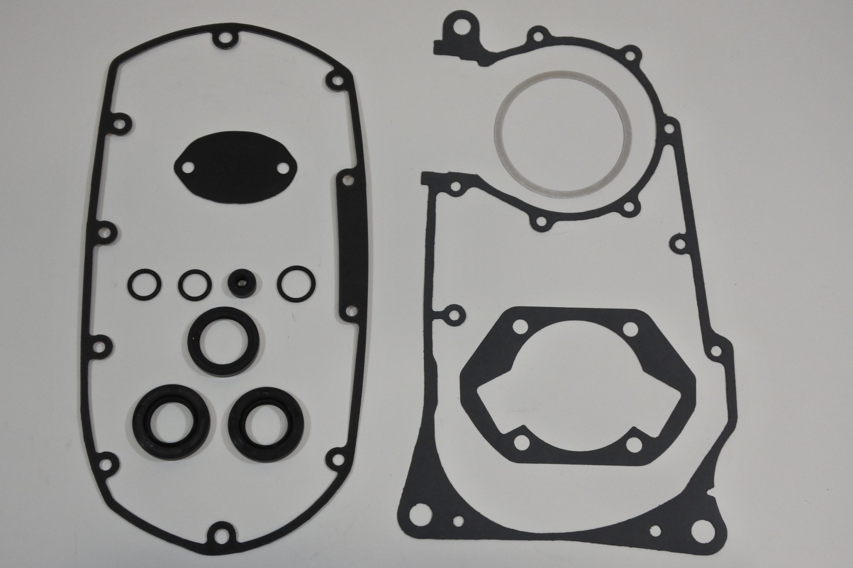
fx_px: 1137
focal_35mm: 48
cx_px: 426
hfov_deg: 41.1
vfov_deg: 28.1
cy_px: 284
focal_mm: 18
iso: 560
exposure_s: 1/125
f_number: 4.5
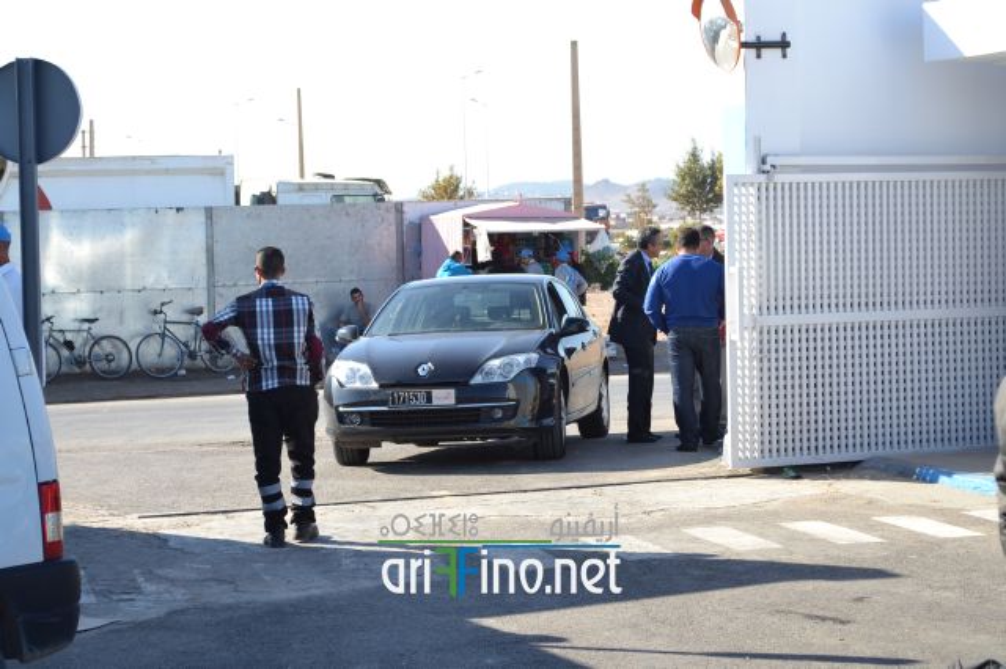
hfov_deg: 24.6
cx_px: 503
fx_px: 2304
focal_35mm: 82
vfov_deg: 16.5
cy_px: 334
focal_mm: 55
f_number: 7.1
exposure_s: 1/200
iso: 100
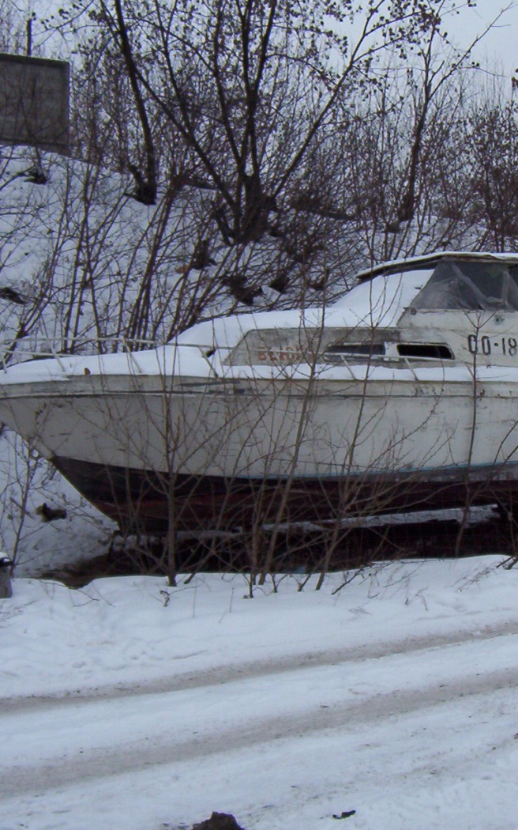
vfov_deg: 39.6
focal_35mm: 51
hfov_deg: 24.9
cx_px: 415
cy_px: 415
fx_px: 1152
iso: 100
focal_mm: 5.54
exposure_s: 1/57.6
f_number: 2.76
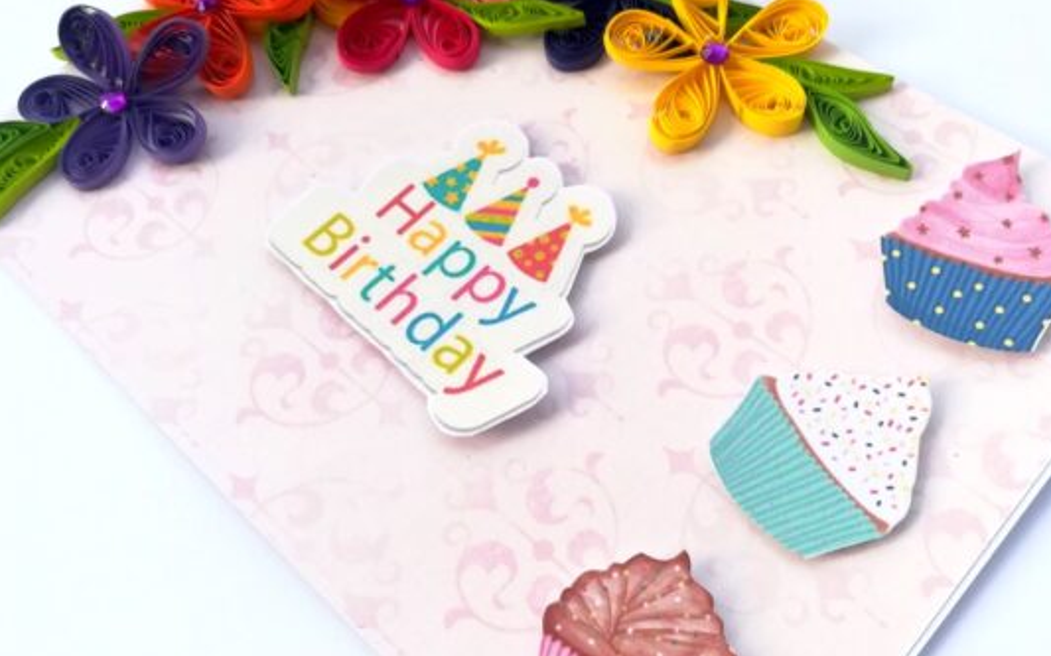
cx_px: 544
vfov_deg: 40.6
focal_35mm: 31
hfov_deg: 61.2
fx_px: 888
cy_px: 347
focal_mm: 3.83
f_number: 2.2
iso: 50
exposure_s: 1/124
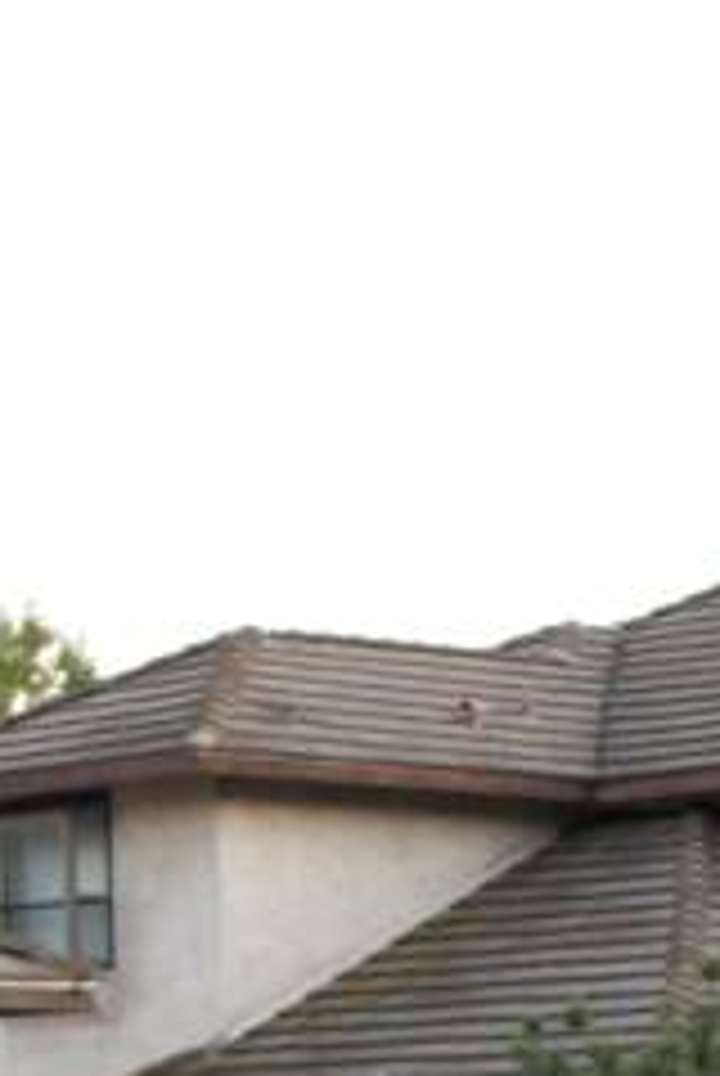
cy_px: 1918
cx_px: 655
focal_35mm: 167
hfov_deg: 8.2
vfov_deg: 11.4
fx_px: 4995
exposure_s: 1/320
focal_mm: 26
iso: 1600
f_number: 3.2
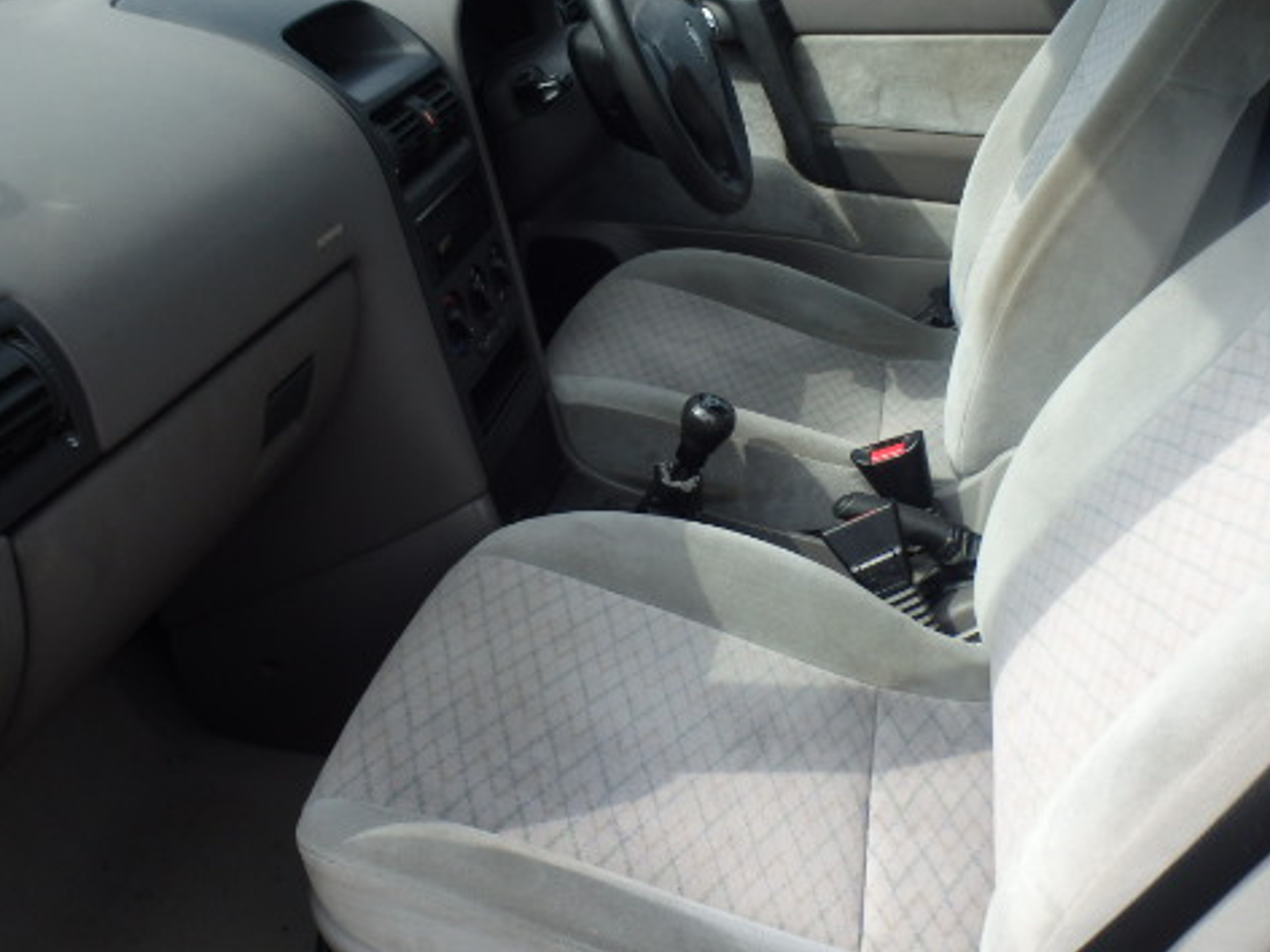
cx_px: 726
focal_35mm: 38
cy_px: 436
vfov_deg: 37.7
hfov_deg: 48.8
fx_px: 1394
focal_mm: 5
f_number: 3.9
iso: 125
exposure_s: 1/320
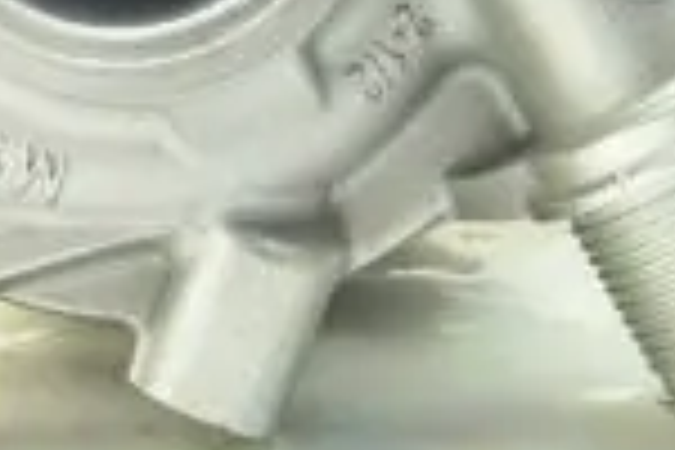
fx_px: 2925
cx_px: -29
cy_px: -340
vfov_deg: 8.5
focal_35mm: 156
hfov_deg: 13.0
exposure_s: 1/160
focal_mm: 26
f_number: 4
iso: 250
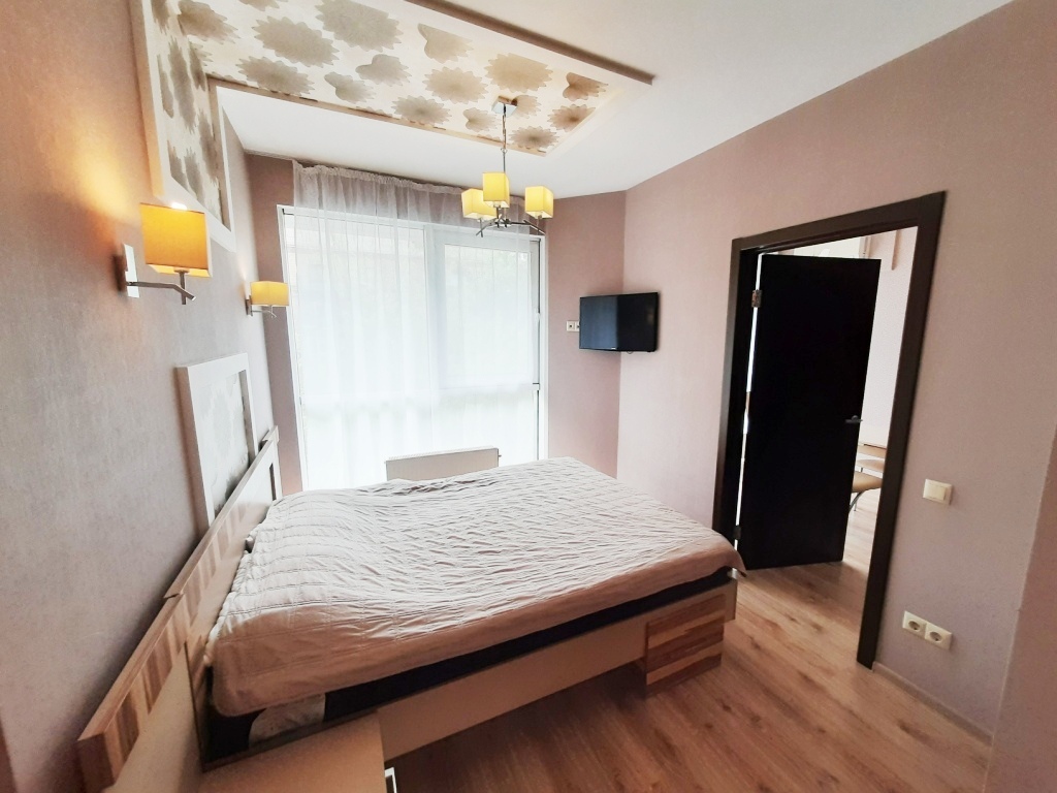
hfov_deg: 106.2
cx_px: 528
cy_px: 396
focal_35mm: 13
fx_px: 397
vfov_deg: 89.9
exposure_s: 1/123
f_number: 2.2
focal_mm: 1.42
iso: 40
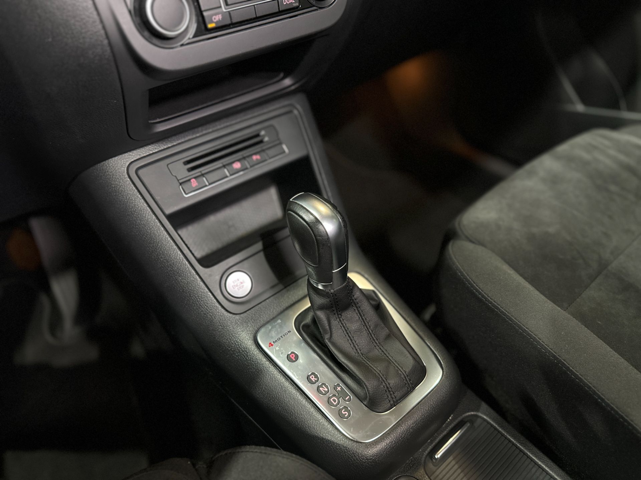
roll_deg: -0.3
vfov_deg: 56.8
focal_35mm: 24
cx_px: 320
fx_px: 444
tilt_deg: -42.4
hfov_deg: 71.6
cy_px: 240
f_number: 1.78
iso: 640
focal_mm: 6.86
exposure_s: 1/60
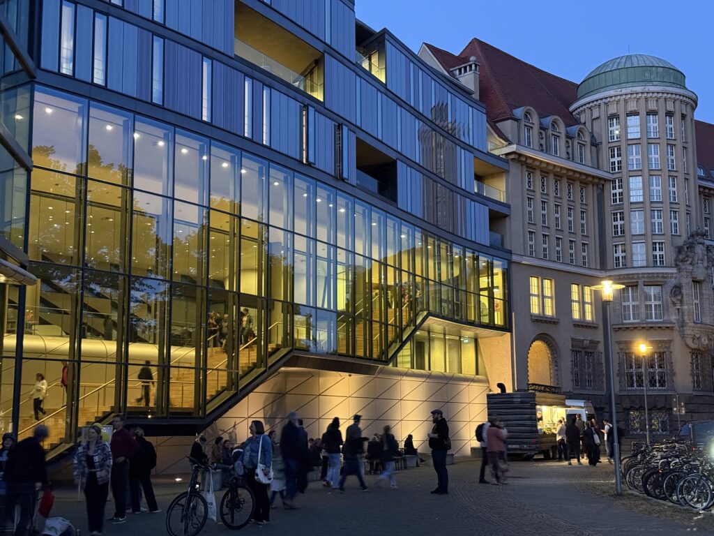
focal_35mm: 48
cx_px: 357
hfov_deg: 39.7
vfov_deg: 30.3
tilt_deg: +9.2
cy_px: 268
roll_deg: +0.5
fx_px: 990
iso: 640
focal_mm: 6.76
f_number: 1.78
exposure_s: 1/20
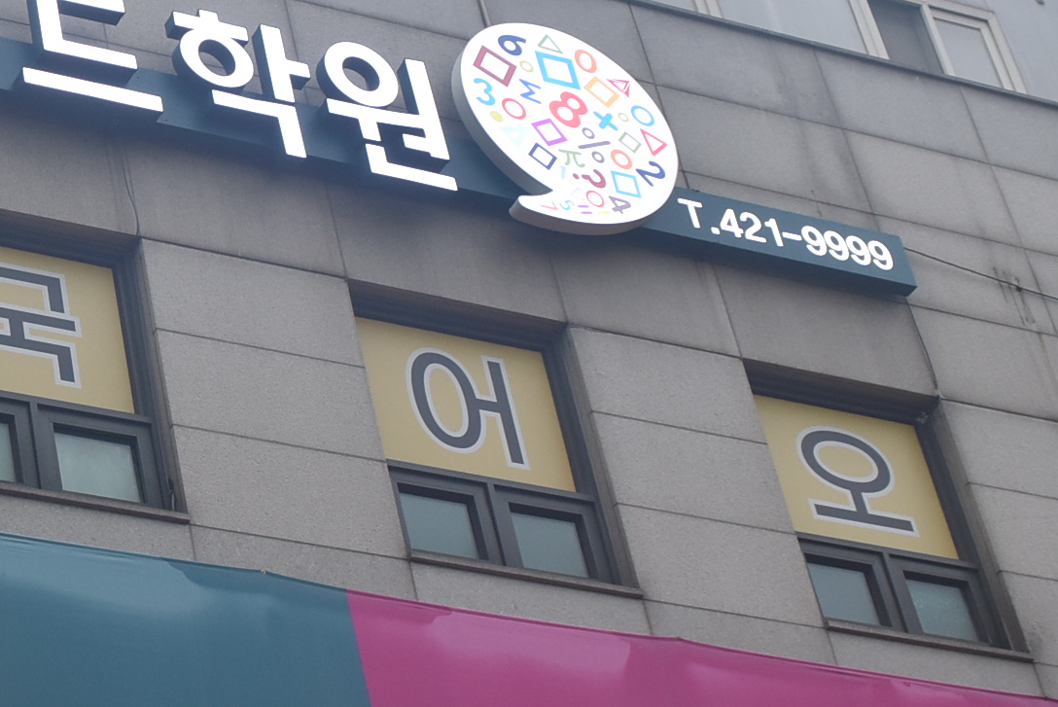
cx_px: -186
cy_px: 278
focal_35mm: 99
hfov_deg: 19.5
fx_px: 2911
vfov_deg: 13.8
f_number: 4.5
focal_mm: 24
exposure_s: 1/80
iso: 400
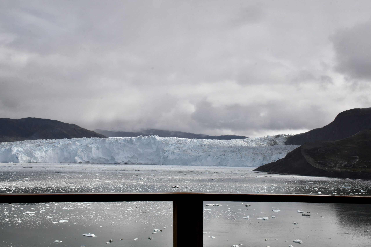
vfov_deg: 26.5
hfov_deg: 38.9
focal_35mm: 51
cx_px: 186
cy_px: 124
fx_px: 526
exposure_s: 1/125
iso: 110
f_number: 20
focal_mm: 34
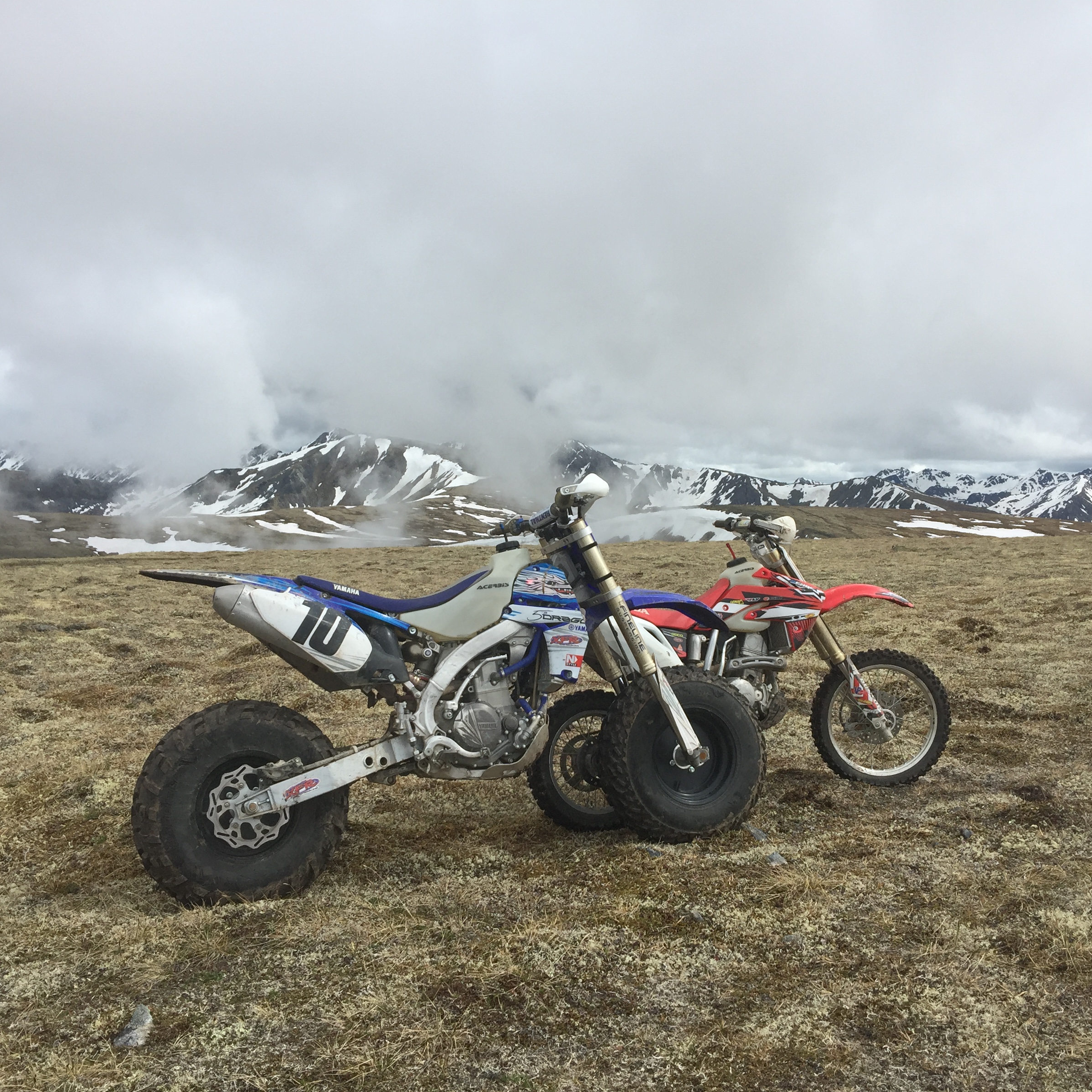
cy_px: 557
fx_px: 1249
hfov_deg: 47.2
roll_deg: +0.1
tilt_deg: -2.4
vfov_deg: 47.2
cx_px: 570
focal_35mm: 35
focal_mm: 4.15
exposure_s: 1/2475
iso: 32
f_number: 2.2
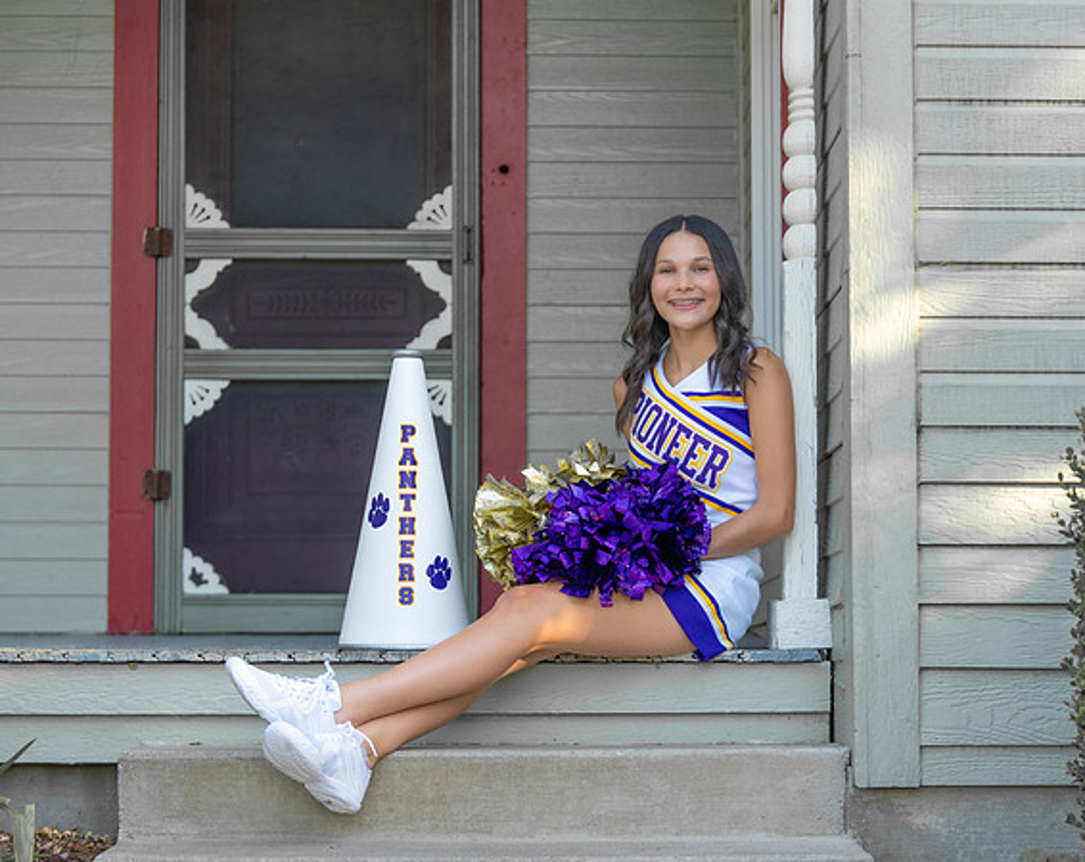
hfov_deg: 22.7
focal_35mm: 84
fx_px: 2704
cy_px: 450
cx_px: 650
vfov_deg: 18.1
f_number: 2.8
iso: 125
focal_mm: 70
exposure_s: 1/320
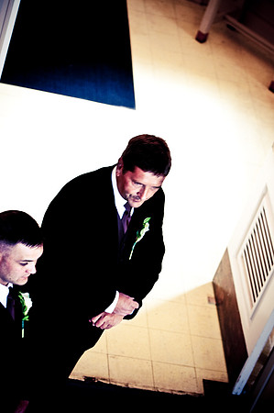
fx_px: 1201
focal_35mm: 105
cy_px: 206
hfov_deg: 13.0
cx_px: 137
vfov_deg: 19.5
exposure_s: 1/30
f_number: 2.8
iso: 200
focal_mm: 70
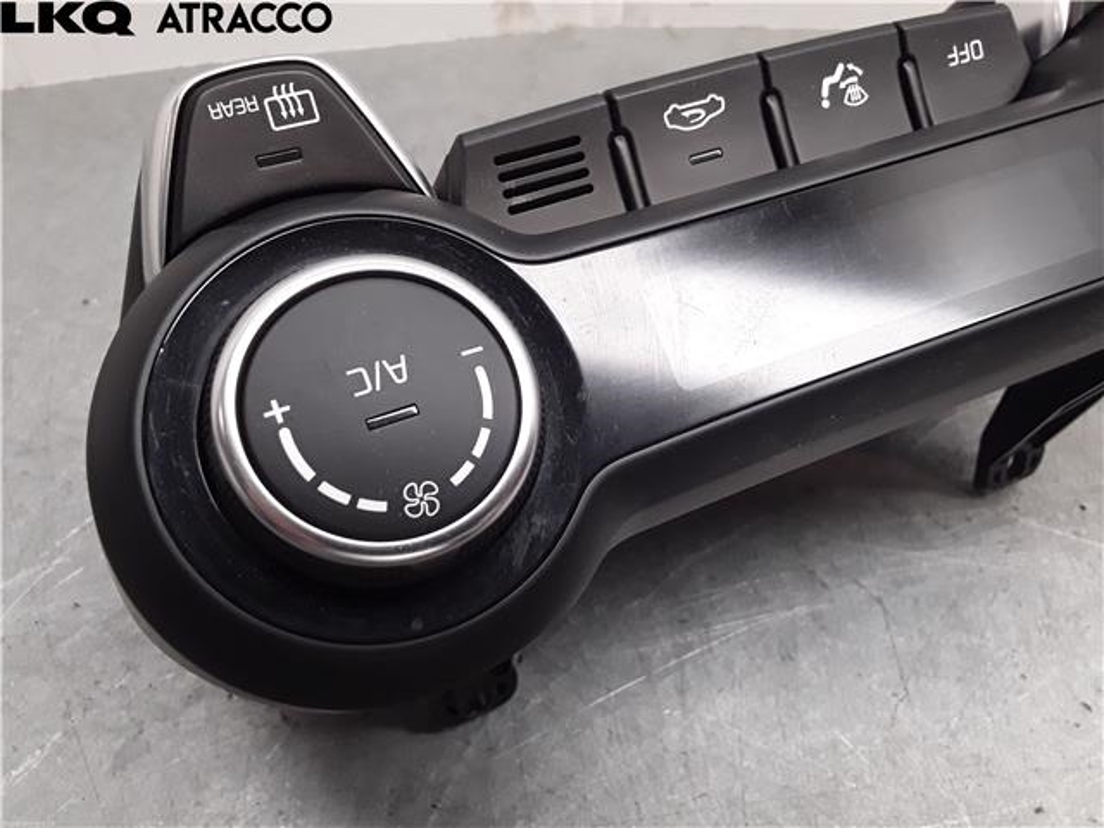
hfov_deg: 63.4
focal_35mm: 28
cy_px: 414
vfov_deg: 49.7
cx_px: 552
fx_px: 893
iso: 100
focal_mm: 2.91
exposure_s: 1/100
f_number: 1.9
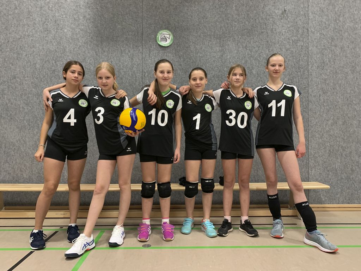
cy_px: 136
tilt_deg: +0.3
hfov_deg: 67.3
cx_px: 180
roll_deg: +0.0
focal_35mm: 26
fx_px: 271
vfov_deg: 53.1
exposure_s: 1/31
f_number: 1.8
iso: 400
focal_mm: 4.25
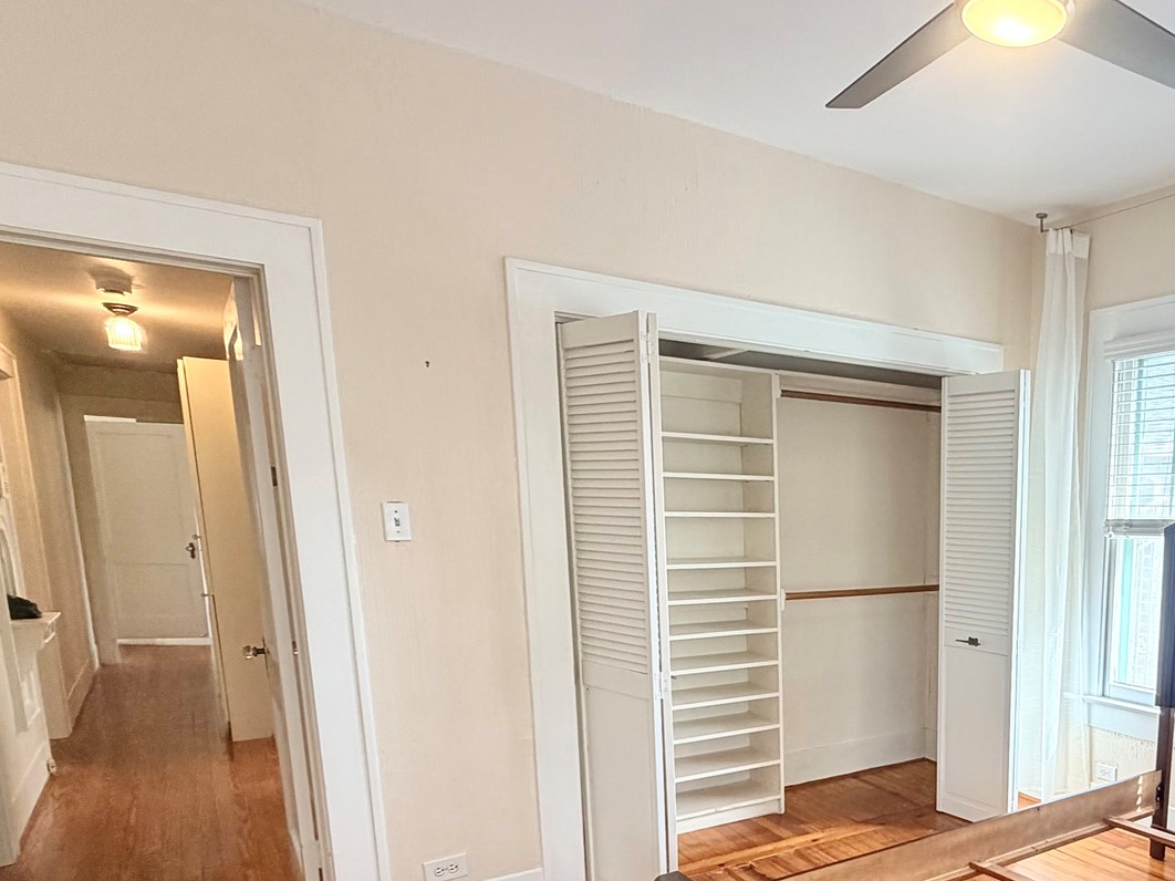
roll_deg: -0.7
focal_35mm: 27
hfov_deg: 59.1
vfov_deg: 49.2
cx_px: 974
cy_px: 666
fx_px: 916
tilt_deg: -9.7
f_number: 2.2
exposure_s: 1/60
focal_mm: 2.22
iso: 200
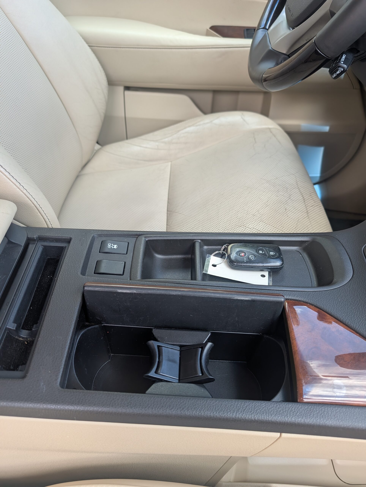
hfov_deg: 56.9
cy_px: 244
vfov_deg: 71.5
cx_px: 183
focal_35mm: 24
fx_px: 337
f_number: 1.68
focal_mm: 6.9
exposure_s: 1/157
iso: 45
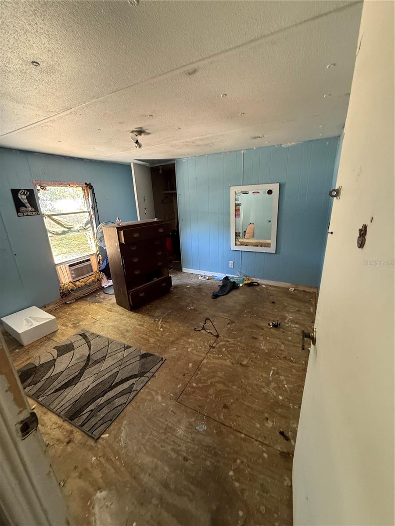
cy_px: 263
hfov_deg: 85.7
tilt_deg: -17.3
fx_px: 213
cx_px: 198
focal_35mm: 14
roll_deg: +4.3
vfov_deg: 102.1
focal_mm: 2.22
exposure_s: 1/60
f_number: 2.2
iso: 400
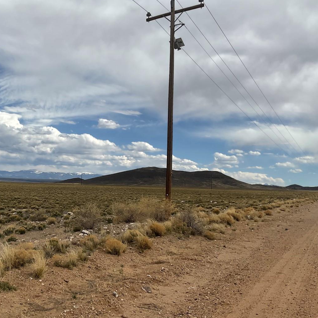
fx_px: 416
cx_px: 86
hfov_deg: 40.8
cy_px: 162
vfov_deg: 41.9
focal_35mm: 40
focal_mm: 3
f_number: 1.8
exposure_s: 1/3322
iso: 16
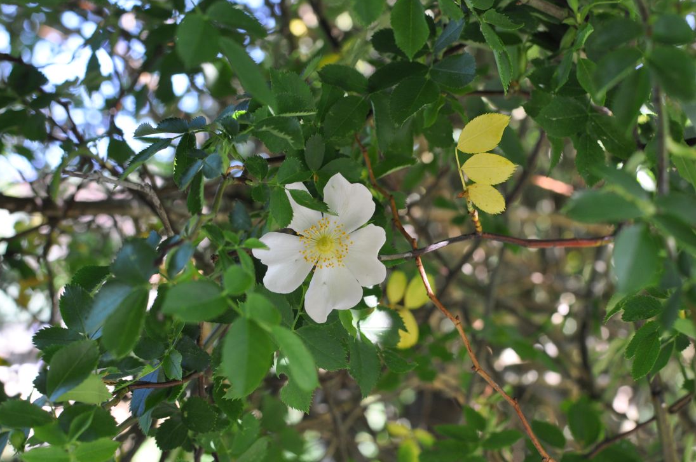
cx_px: 345
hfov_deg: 34.8
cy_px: 248
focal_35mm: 58
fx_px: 1111
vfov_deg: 23.5
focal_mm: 35
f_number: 4.5
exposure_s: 1/80
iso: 400
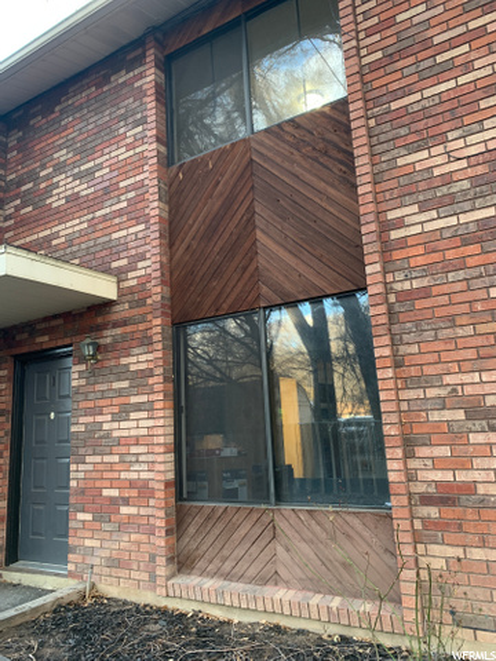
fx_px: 497
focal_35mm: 26
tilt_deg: +12.5
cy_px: 330
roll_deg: +1.0
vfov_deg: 67.3
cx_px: 248
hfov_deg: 53.1
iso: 100
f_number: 1.8
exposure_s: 1/82
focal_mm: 4.25
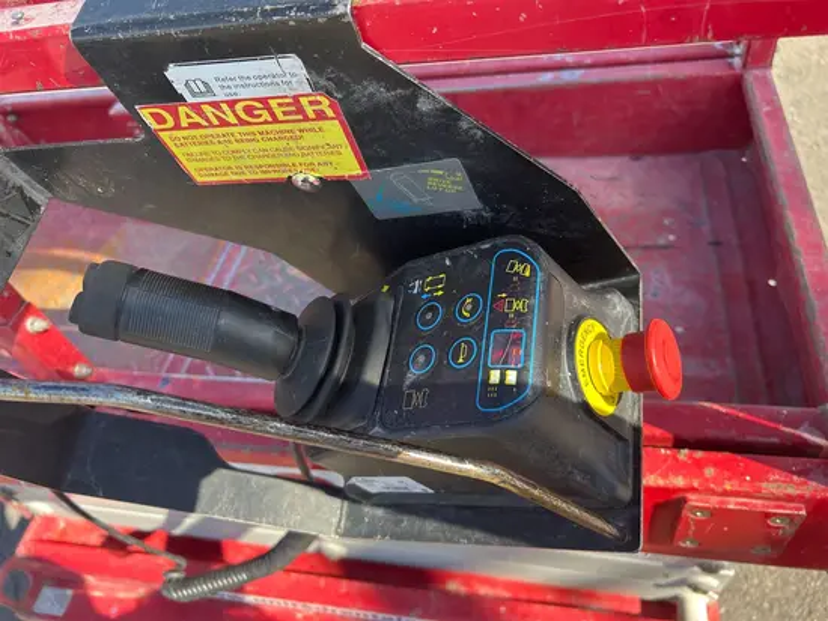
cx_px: 414
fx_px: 622
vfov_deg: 53.1
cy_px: 310
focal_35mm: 26
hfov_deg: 67.3
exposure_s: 1/607
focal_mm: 5.7
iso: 50
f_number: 1.5
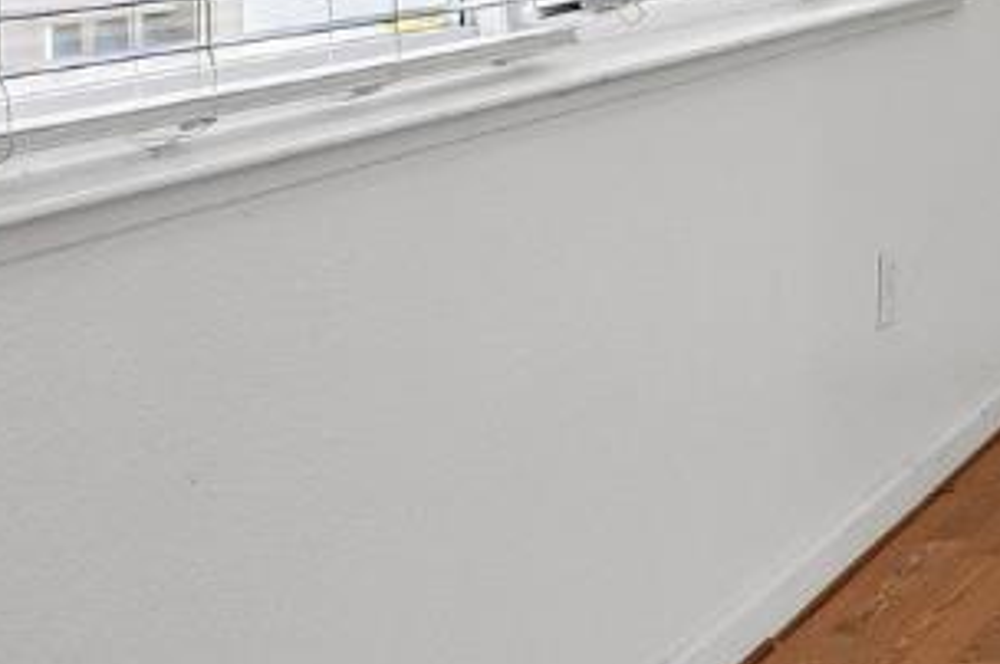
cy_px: -166
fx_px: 2331
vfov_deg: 15.5
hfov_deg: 15.7
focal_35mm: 84
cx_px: 2263
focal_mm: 17
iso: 320
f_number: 8
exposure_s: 1/30
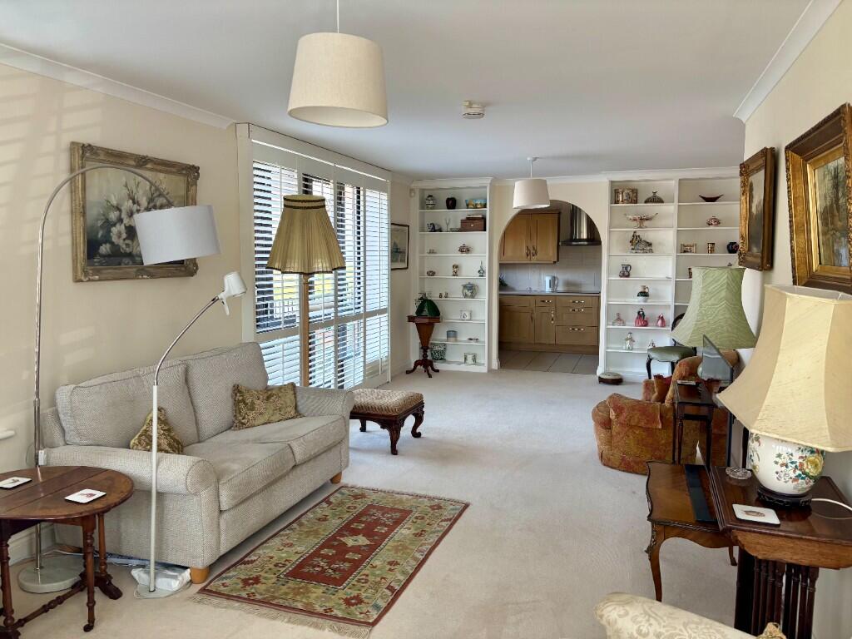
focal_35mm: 26
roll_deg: +0.0
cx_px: 426
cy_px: 320
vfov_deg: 53.1
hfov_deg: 67.3
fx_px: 640
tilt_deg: -5.5
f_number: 1.6
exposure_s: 1/115
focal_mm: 5.96
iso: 125
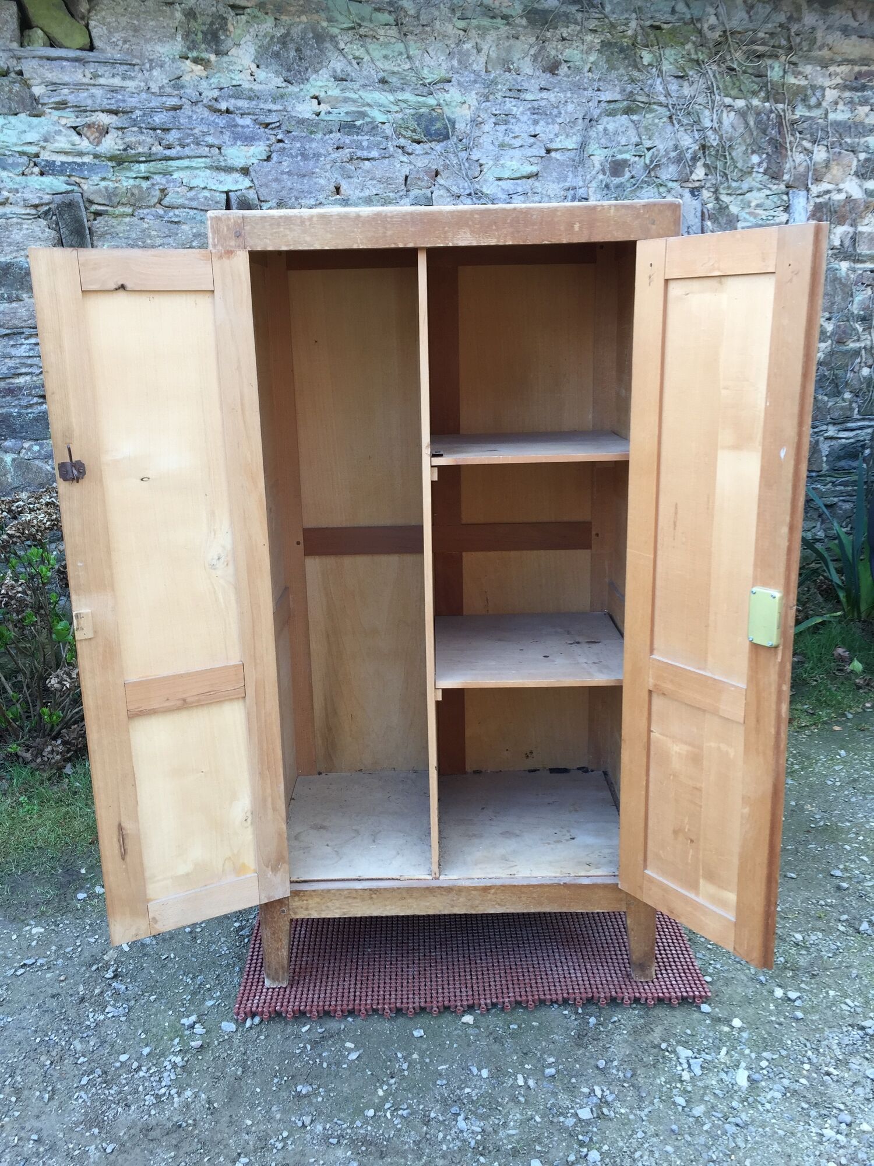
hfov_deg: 48.2
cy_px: 583
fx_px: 976
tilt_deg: -14.4
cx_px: 437
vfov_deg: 61.7
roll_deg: +1.6
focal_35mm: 29
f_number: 2.2
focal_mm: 4.15
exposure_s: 1/100
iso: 32
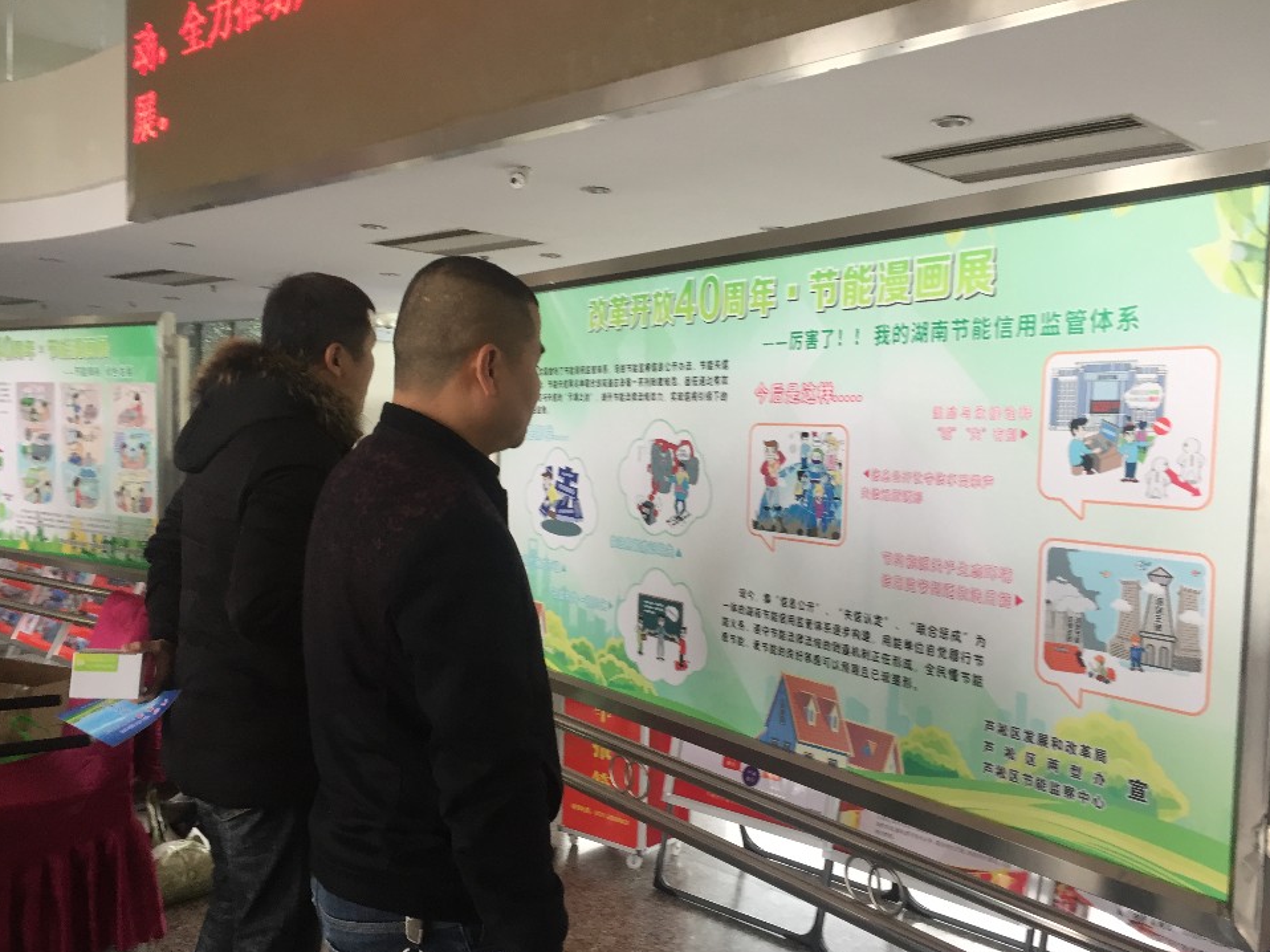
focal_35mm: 31
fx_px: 1137
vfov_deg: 45.4
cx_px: 654
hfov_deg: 58.4
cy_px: 505
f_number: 2.2
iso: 80
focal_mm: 4.15
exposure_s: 1/33
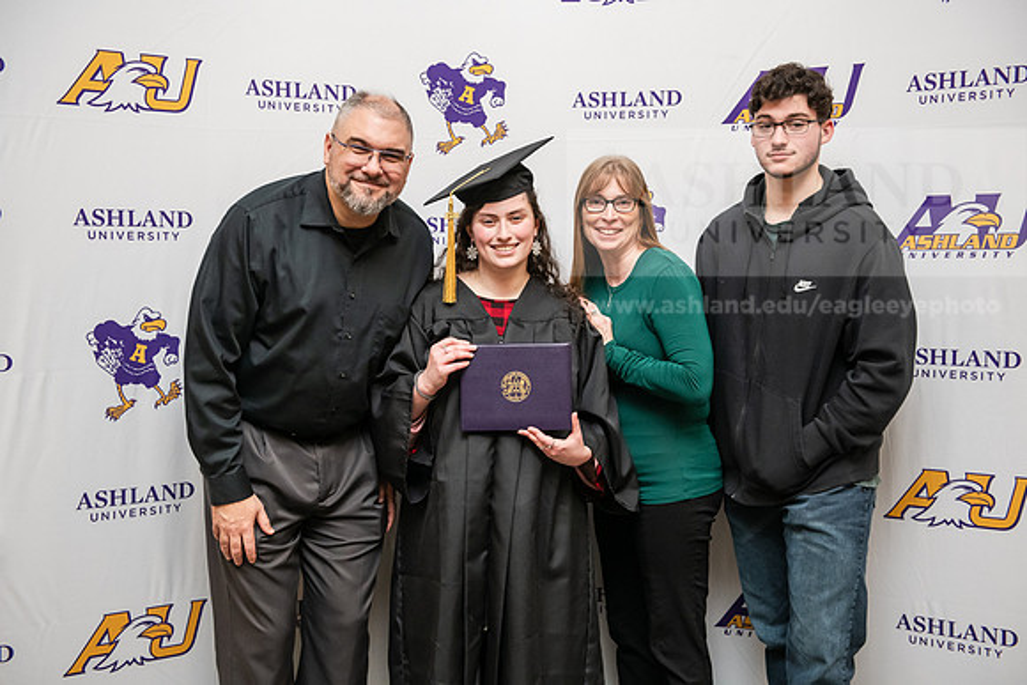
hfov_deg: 41.1
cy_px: 342
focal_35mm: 48
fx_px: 1370
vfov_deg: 28.1
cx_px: 514
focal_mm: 48
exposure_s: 1/160
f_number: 3.5
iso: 2000
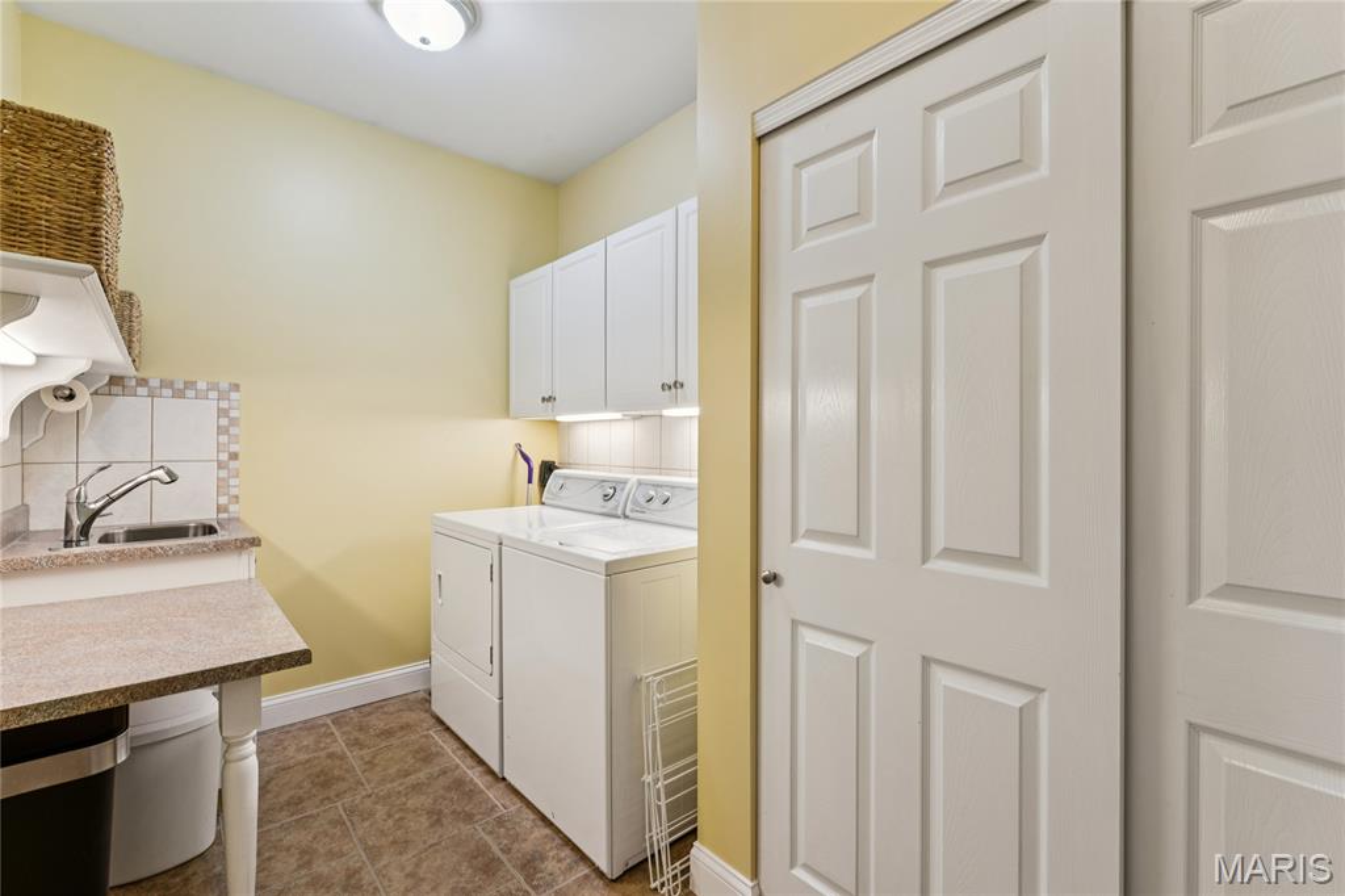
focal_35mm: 16
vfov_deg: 74.4
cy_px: 448
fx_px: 590
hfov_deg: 97.5
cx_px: 672
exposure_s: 1/5
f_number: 13
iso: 320
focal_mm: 15.8
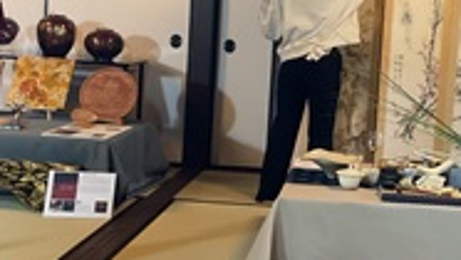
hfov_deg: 30.1
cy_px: 74
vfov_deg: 17.7
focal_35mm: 68
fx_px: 832
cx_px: 382
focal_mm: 3
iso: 250
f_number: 1.8
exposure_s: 1/40
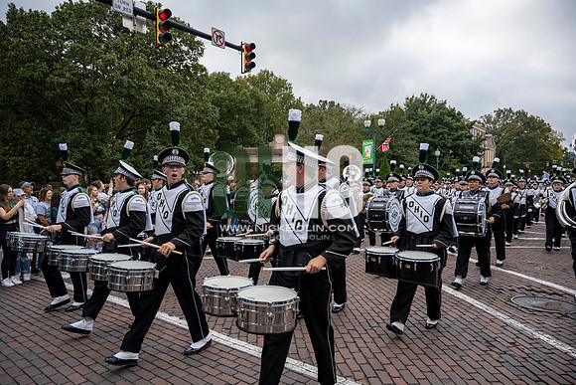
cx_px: 288
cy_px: 192
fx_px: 384
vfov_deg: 53.2
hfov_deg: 73.7
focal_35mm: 24
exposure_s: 1/1600
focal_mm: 24
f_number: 4
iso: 500
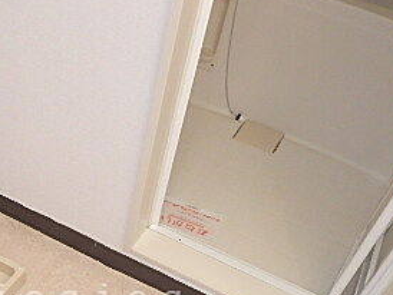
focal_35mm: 49
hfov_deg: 37.7
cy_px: 301
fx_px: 557
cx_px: 90
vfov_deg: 27.8
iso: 400
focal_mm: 3.7
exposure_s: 1/30
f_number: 3.5
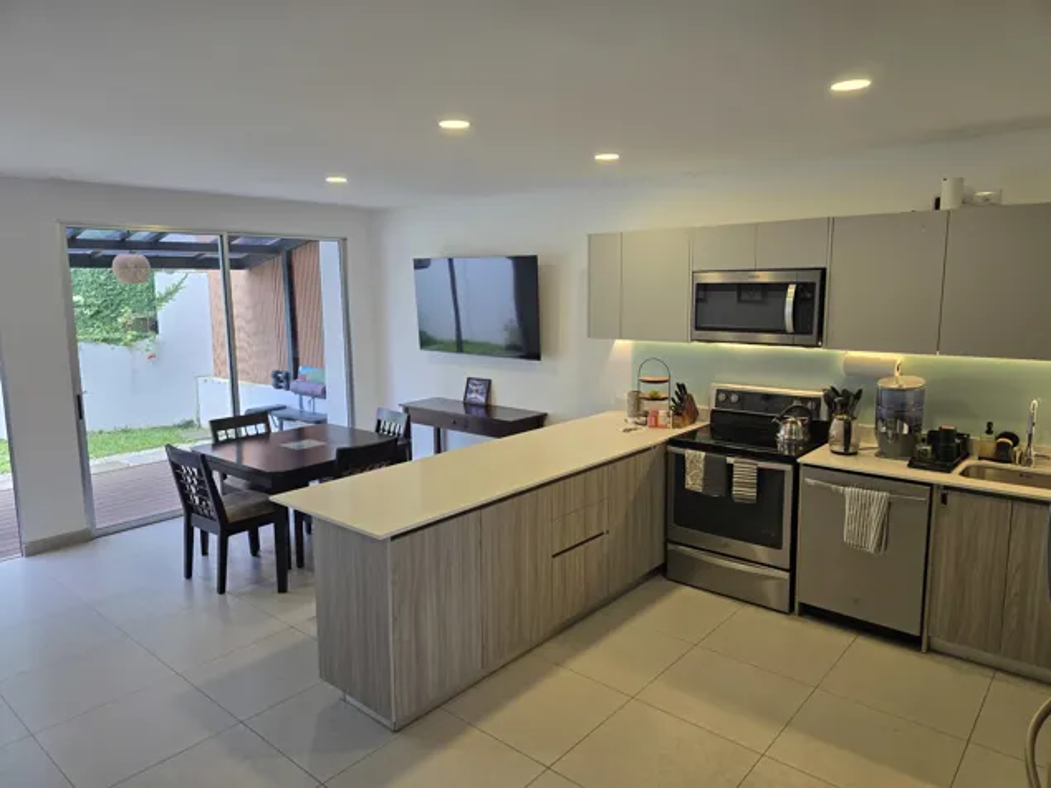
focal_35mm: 23
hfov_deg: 73.9
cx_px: 526
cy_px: 394
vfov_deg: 58.9
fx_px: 698
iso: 160
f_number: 1.7
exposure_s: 1/180
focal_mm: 6.3
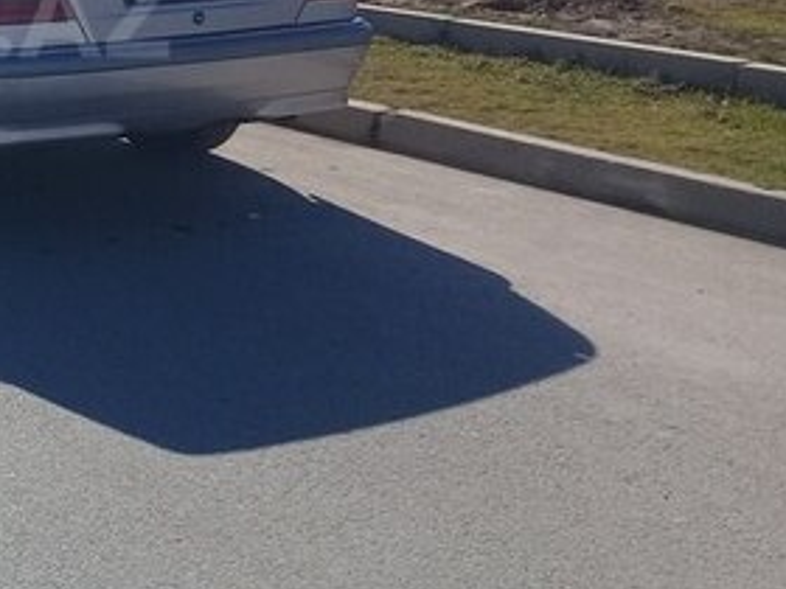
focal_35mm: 73
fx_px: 1658
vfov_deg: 19.6
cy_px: 15
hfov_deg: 24.5
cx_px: -118
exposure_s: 1/2123
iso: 50
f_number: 2.2
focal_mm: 3.3
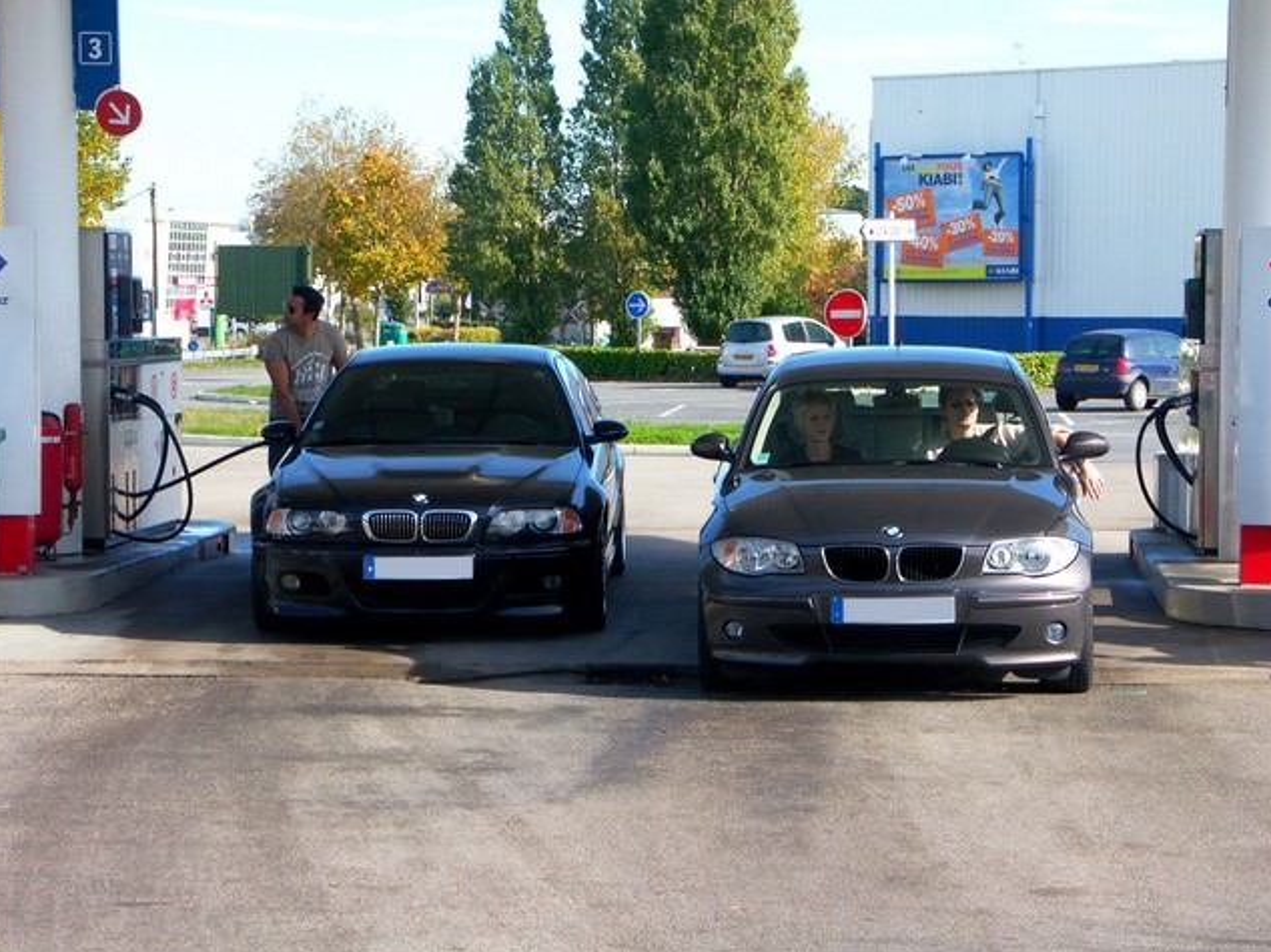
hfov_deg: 18.6
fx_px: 3891
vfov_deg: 14.0
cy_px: 479
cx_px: 633
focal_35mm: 106
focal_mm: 26.84
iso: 100
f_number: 6.3
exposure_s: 1/400
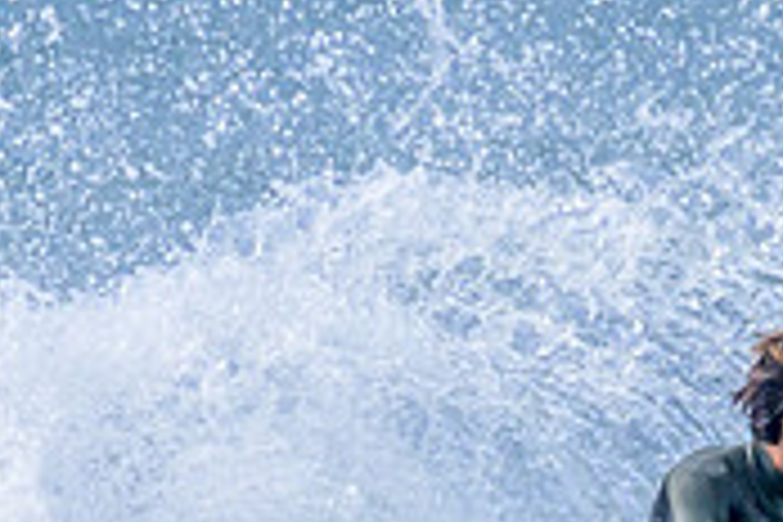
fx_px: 79664
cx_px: 524
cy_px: 574
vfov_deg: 0.4
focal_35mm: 3663
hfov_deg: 0.6
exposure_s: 1/2000
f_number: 11
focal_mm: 800
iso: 1000
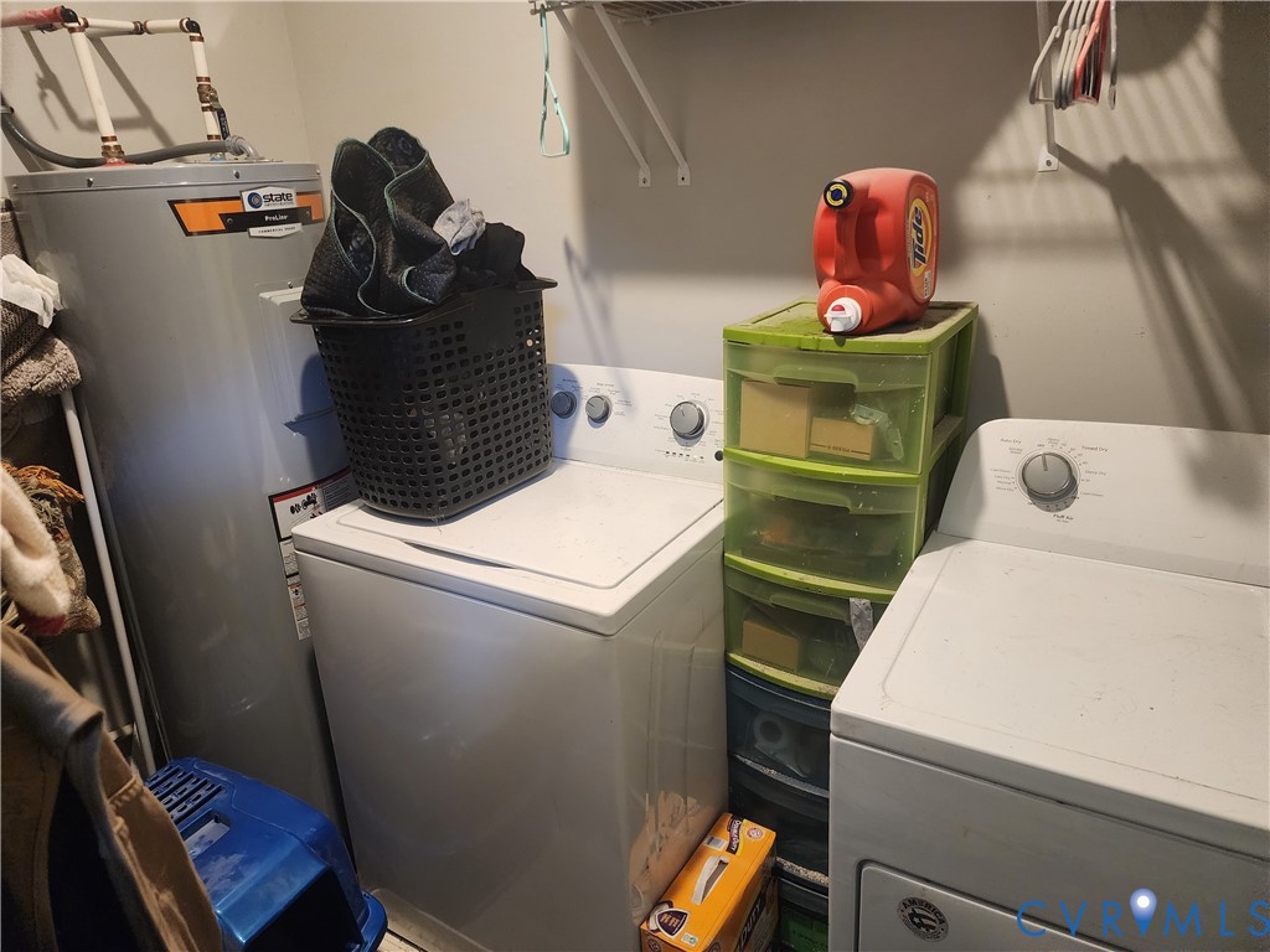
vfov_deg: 58.9
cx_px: 635
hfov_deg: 73.9
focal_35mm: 23
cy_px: 476
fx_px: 844
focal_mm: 6.4
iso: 800
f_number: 1.8
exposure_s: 1/120
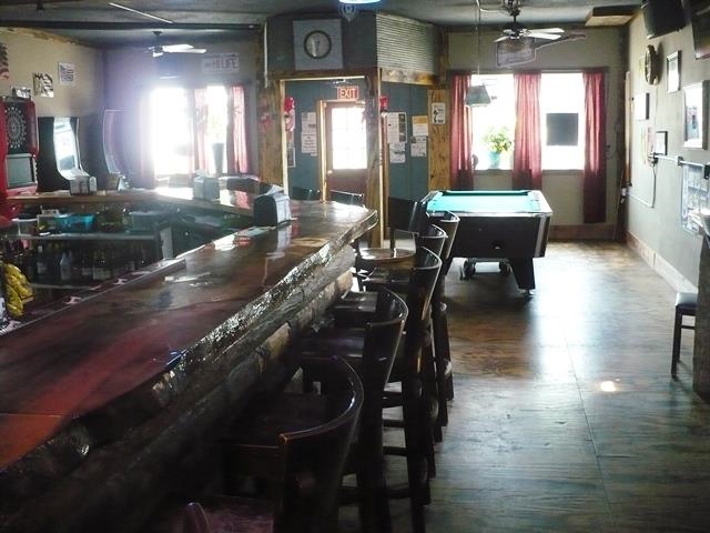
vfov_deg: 38.7
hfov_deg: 50.1
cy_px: 266
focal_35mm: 37
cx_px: 355
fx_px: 759
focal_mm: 6.1
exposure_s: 1/30
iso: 500
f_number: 2.8
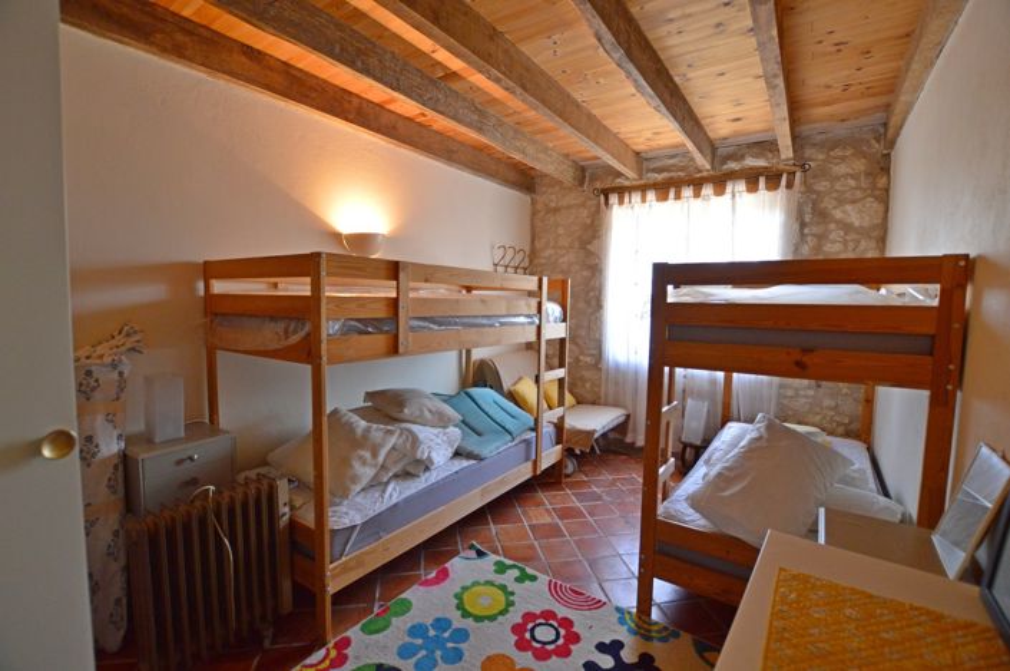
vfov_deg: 77.2
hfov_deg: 100.5
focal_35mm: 15
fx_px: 420
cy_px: 336
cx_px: 505
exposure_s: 1/60
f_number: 3.5
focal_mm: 10
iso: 800
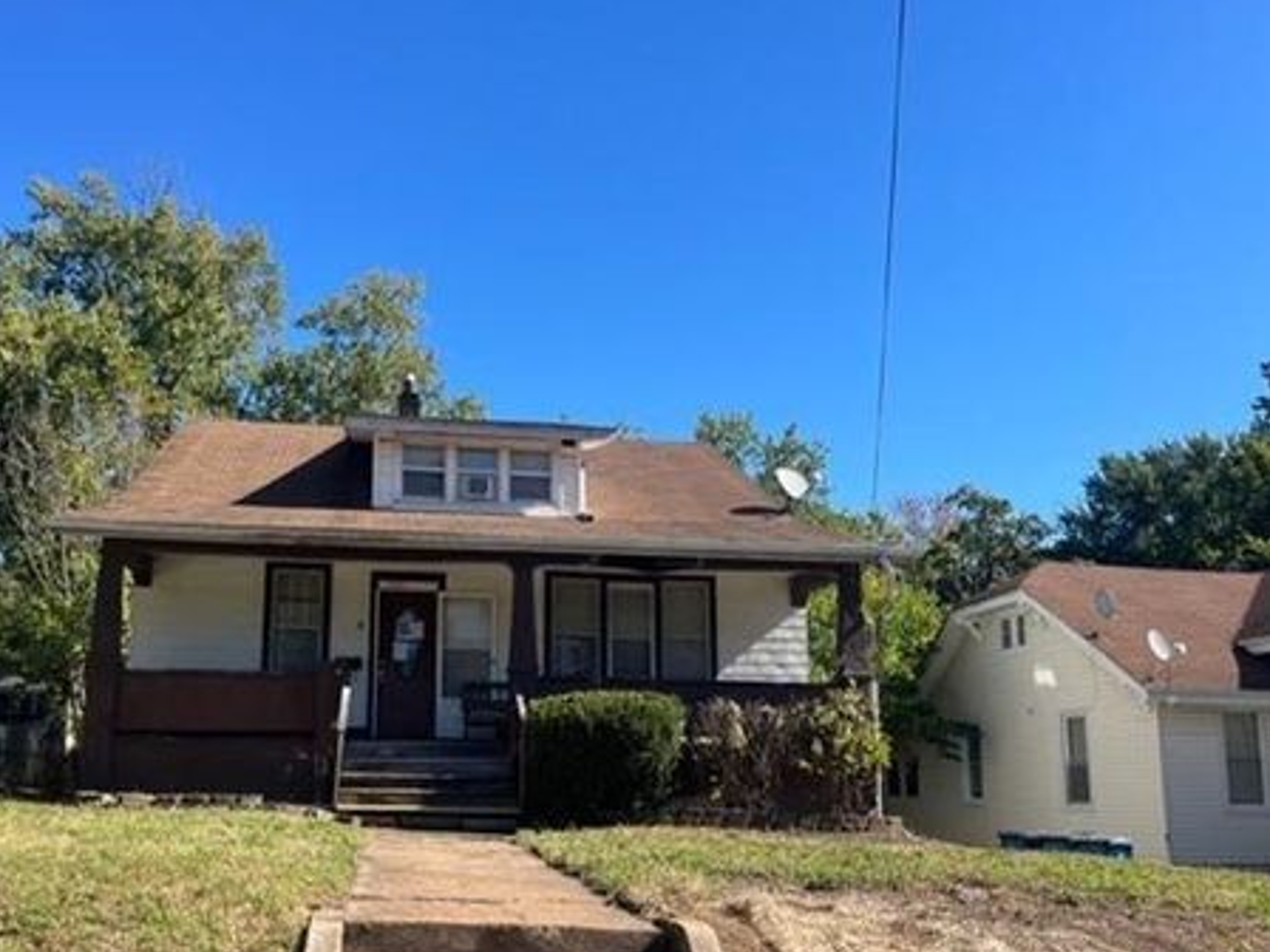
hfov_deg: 61.5
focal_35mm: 29
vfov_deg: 48.2
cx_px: 567
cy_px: 477
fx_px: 1064
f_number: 1.6
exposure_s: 1/2222
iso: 50
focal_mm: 5.1
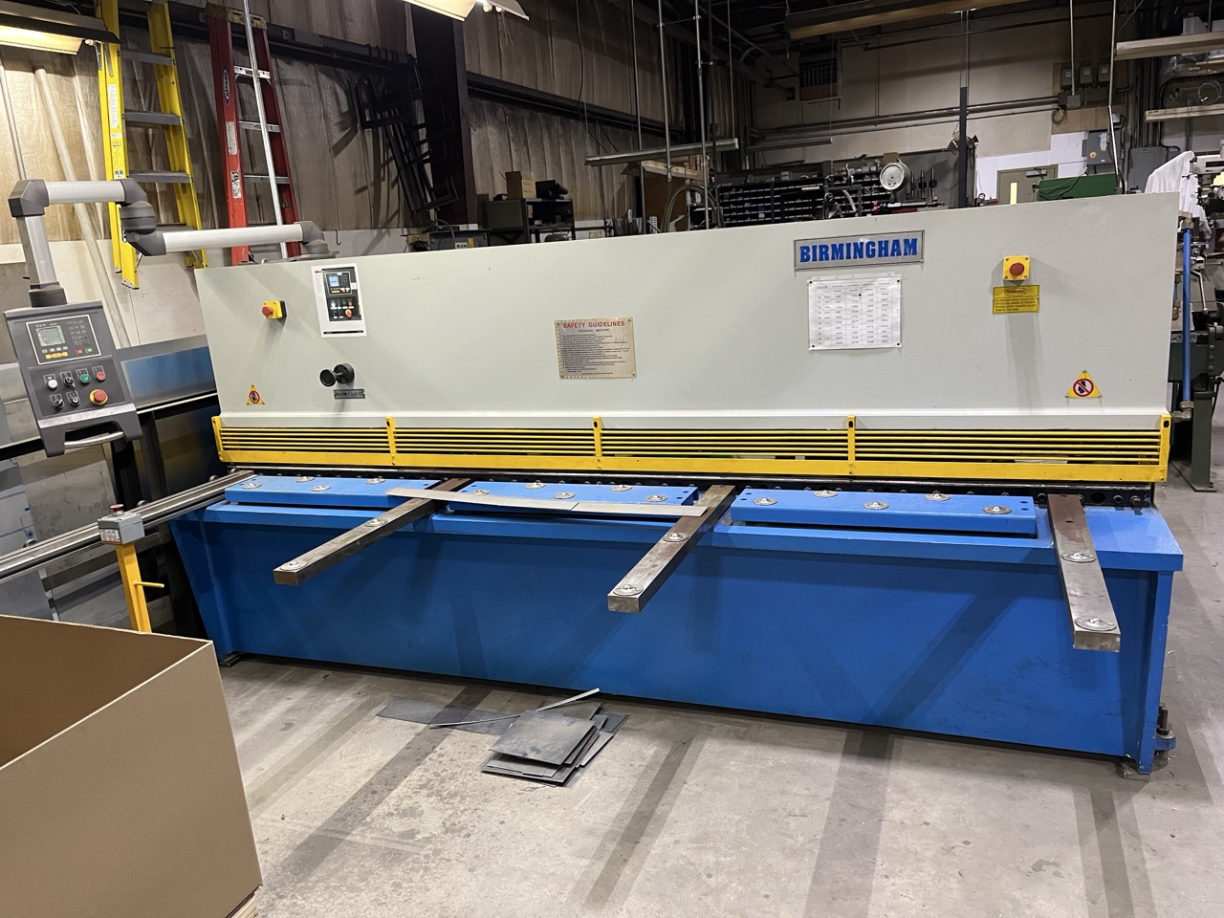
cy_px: 459
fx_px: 919
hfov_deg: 67.3
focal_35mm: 26
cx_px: 612
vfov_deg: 53.1
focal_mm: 5.1
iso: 200
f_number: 1.6
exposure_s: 1/60
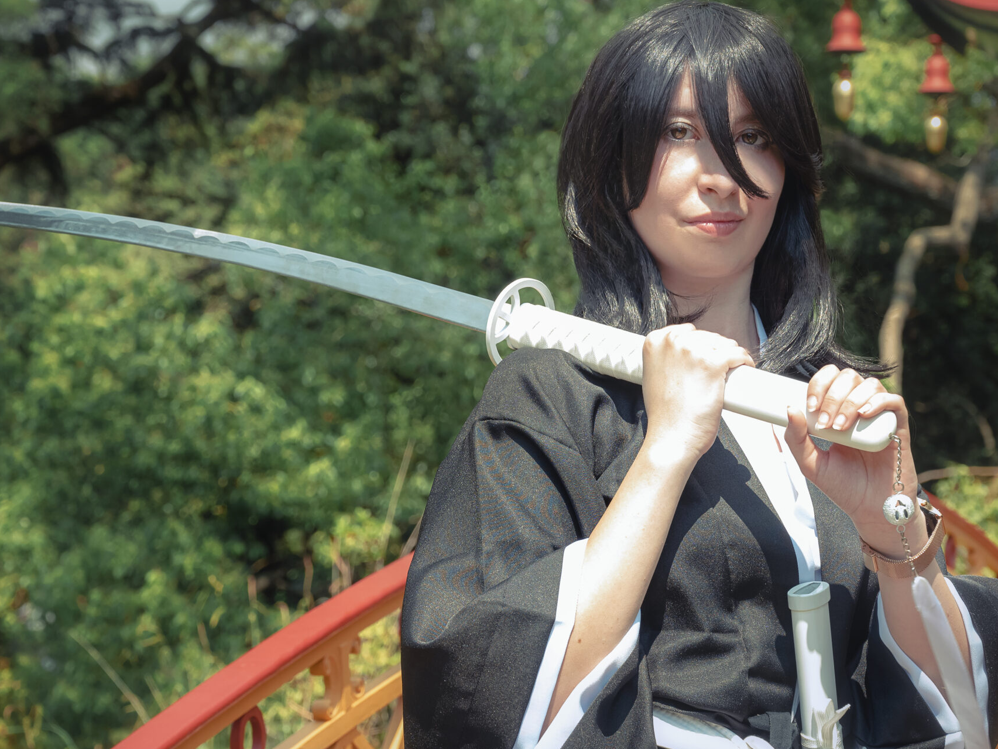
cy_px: 397
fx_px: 2912
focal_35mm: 101
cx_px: 509
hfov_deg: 19.4
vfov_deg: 14.6
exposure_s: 1/125
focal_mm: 70
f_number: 7.1
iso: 100
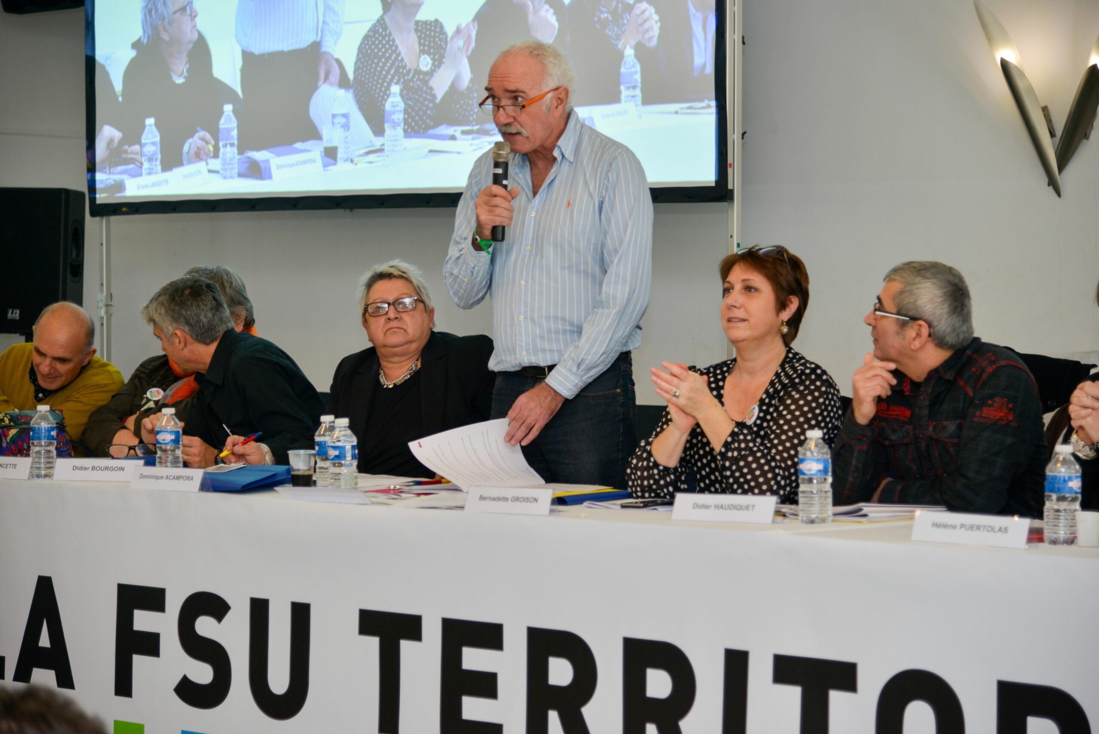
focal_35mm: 86
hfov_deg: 23.6
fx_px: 2626
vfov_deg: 15.9
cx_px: 550
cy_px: 367
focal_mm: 86
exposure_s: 1/125
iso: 640
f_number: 4
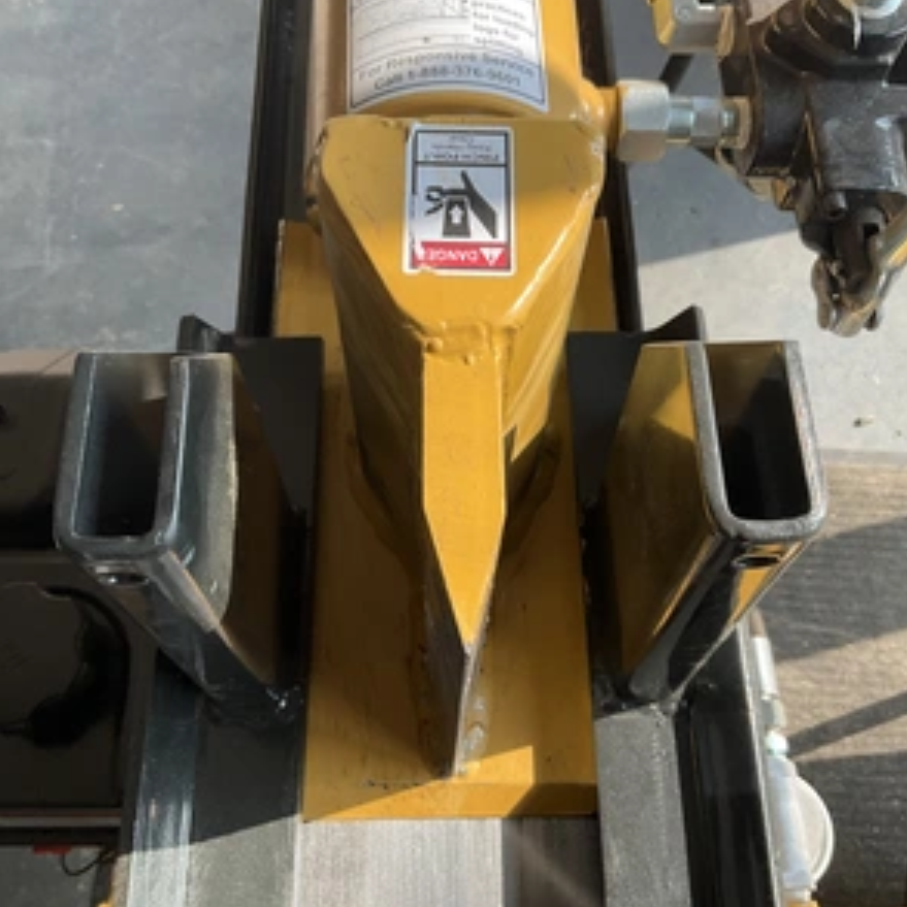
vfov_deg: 47.2
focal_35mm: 35
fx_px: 1038
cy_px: 446
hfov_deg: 47.2
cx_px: 467
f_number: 1.8
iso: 25
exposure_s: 1/394
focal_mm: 3
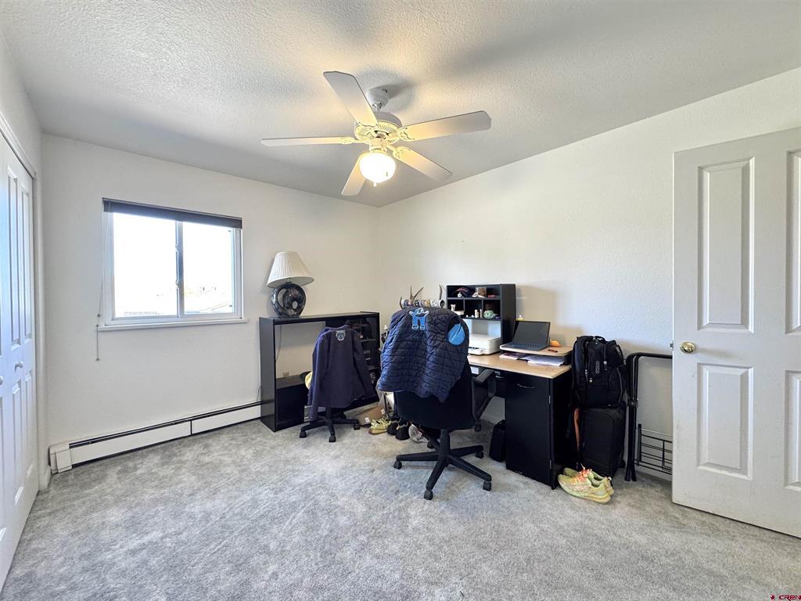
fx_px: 324
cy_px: 300
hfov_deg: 102.1
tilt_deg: -1.1
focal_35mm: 14
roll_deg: +0.7
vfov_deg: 85.7
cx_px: 400
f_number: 2.2
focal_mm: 2.22
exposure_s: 1/60
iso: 200
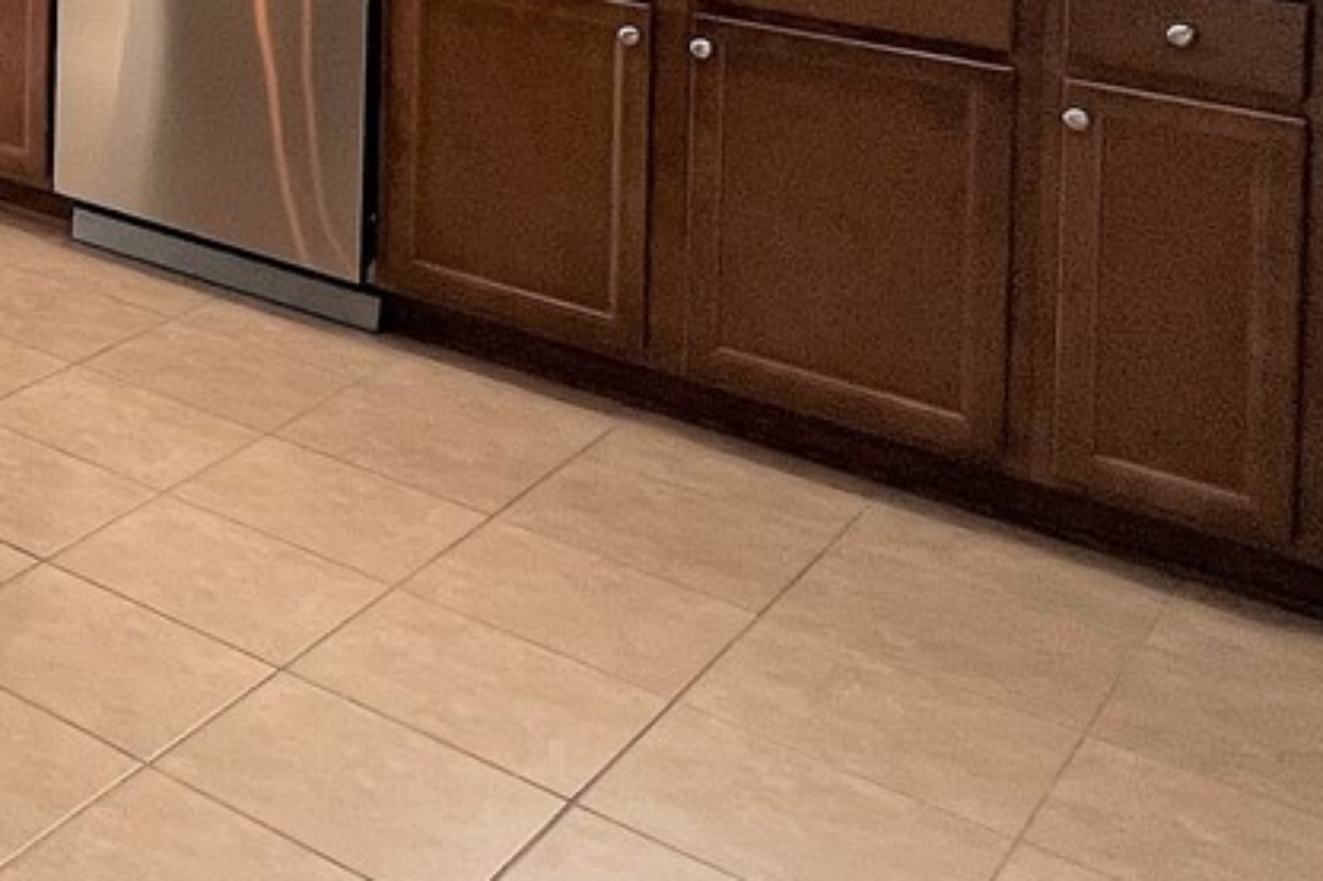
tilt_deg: -1.1
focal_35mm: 52
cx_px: -728
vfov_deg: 21.6
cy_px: -448
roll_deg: -0.9
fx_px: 1910
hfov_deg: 26.2
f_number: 1.8
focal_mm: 1.57
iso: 80
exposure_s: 1/120
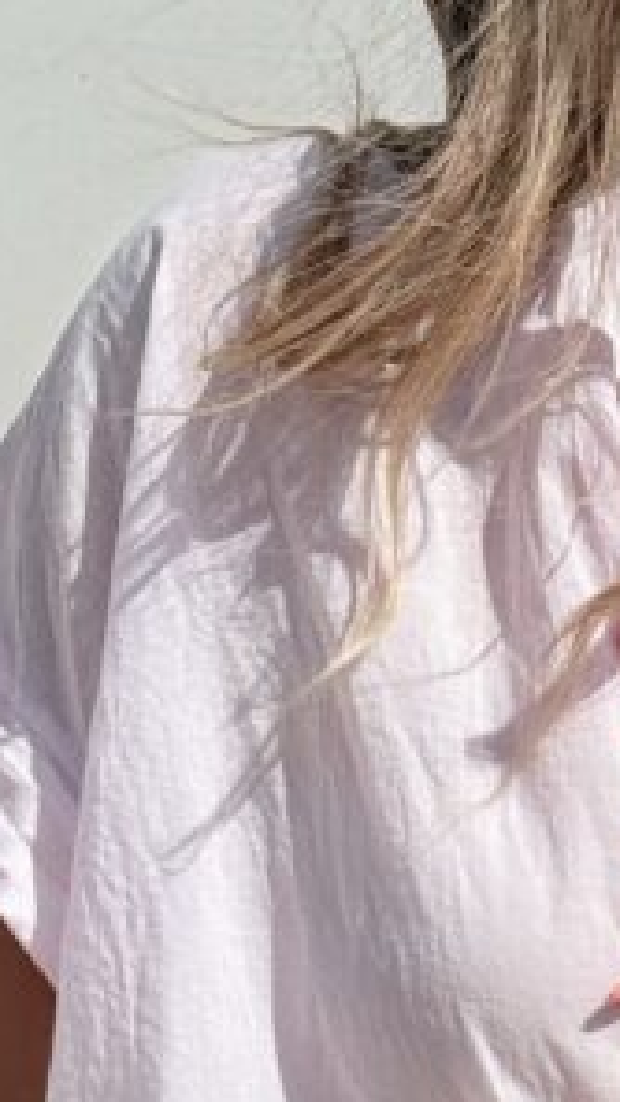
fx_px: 5262
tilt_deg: -2.5
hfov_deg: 6.6
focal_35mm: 180
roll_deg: -4.4
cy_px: 1232
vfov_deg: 11.8
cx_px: 965
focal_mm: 6.76
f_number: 1.78
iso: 50
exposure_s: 1/11364
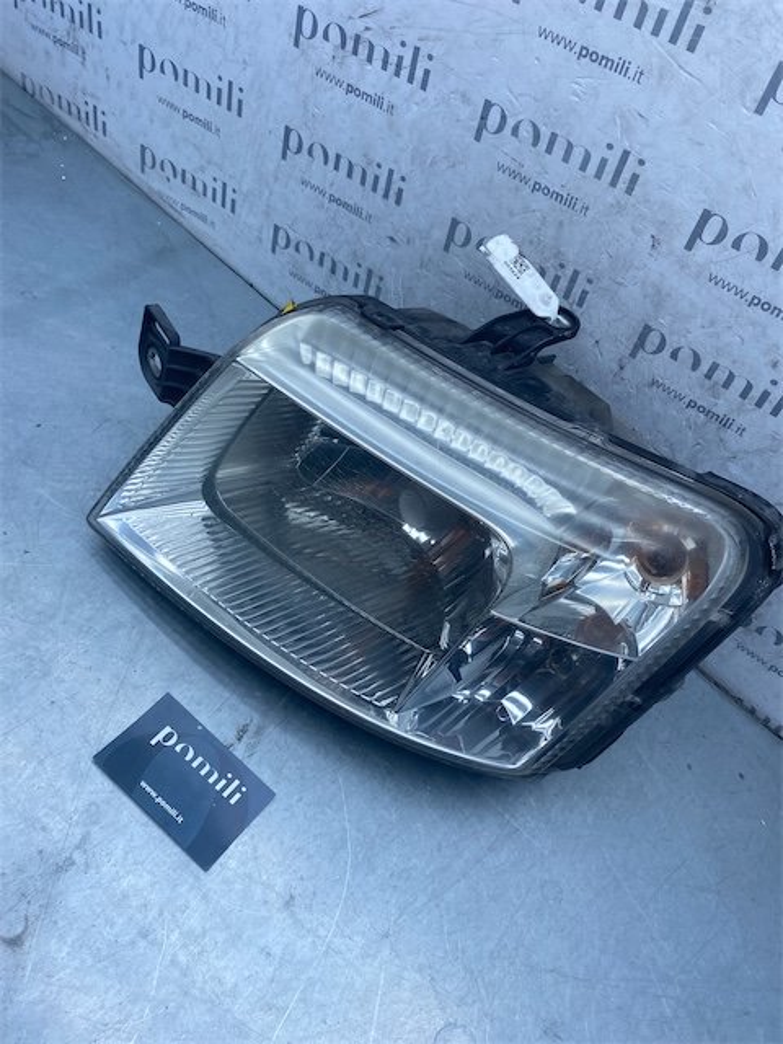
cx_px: 392
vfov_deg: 67.3
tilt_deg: -51.1
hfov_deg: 53.1
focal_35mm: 26
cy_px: 522
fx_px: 784
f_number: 1.8
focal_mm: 4.25
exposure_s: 1/1016
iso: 32
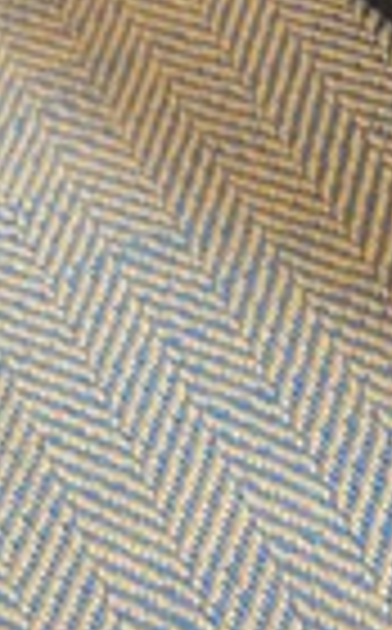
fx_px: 1356
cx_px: 329
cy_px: 788
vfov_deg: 23.5
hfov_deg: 16.3
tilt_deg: -69.8
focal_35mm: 79
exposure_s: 1/50
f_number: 1.8
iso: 100
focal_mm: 4.25
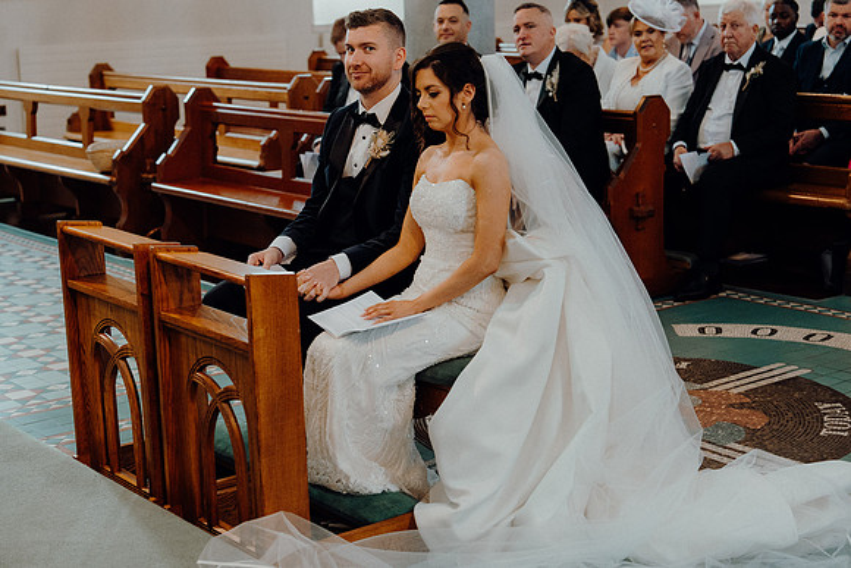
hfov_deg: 31.9
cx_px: 426
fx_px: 1490
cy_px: 284
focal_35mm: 63
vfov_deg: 21.6
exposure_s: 1/160
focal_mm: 63
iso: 2500
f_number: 3.5
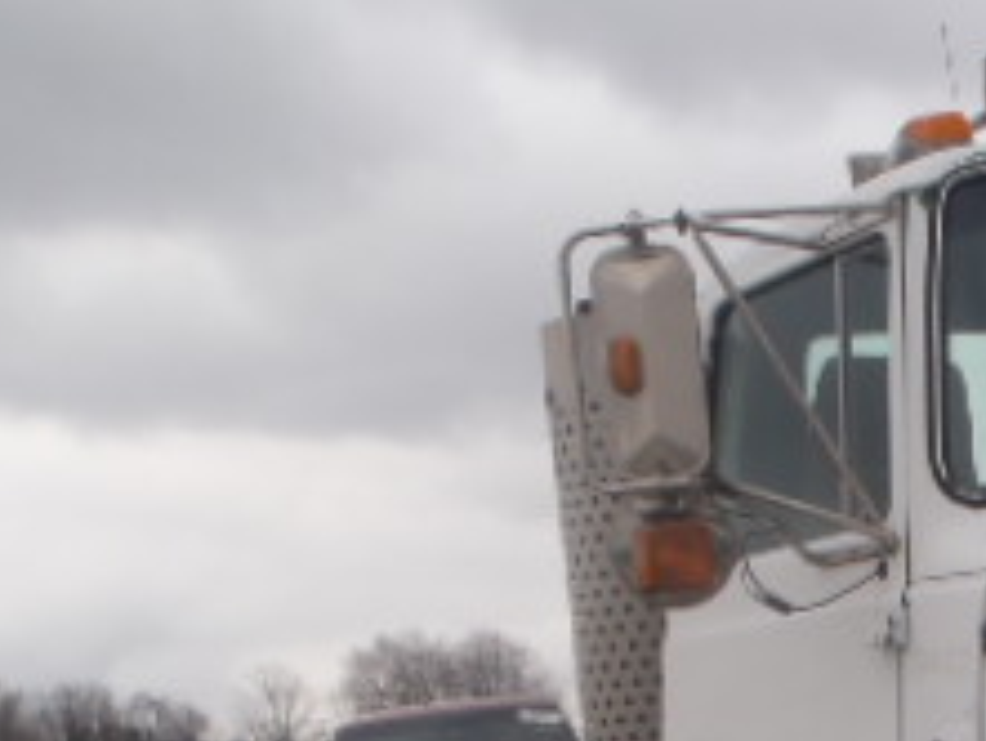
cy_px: 960
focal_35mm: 81
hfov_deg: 21.9
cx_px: 1249
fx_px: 2308
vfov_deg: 17.2
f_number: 4.5
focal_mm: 5
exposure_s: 1/200
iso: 80
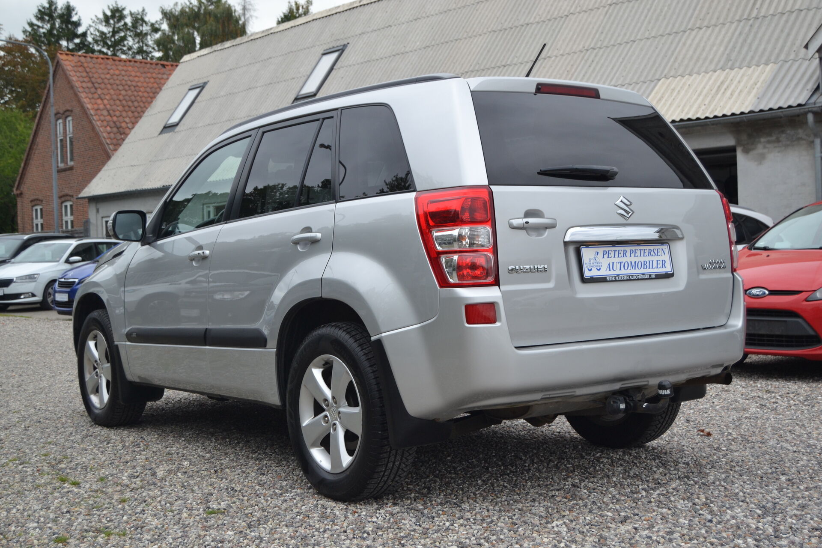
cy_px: 274
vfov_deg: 29.9
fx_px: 1027
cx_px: 411
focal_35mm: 45
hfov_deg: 43.6
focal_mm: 30
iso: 180
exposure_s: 1/125
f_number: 5.6
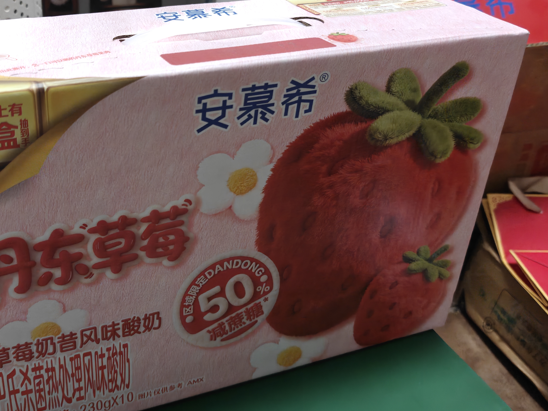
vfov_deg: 35.8
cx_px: 182
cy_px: 160
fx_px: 633
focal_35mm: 40
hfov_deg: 46.1
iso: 3200
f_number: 1.6
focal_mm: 6.06
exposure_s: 1/99
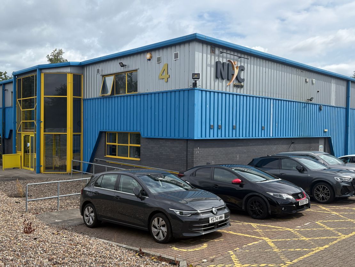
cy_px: 134
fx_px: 267
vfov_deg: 53.1
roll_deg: -0.6
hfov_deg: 67.3
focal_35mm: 26
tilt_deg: -1.8
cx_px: 178
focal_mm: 5.96
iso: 50
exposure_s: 1/2985
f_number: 1.6
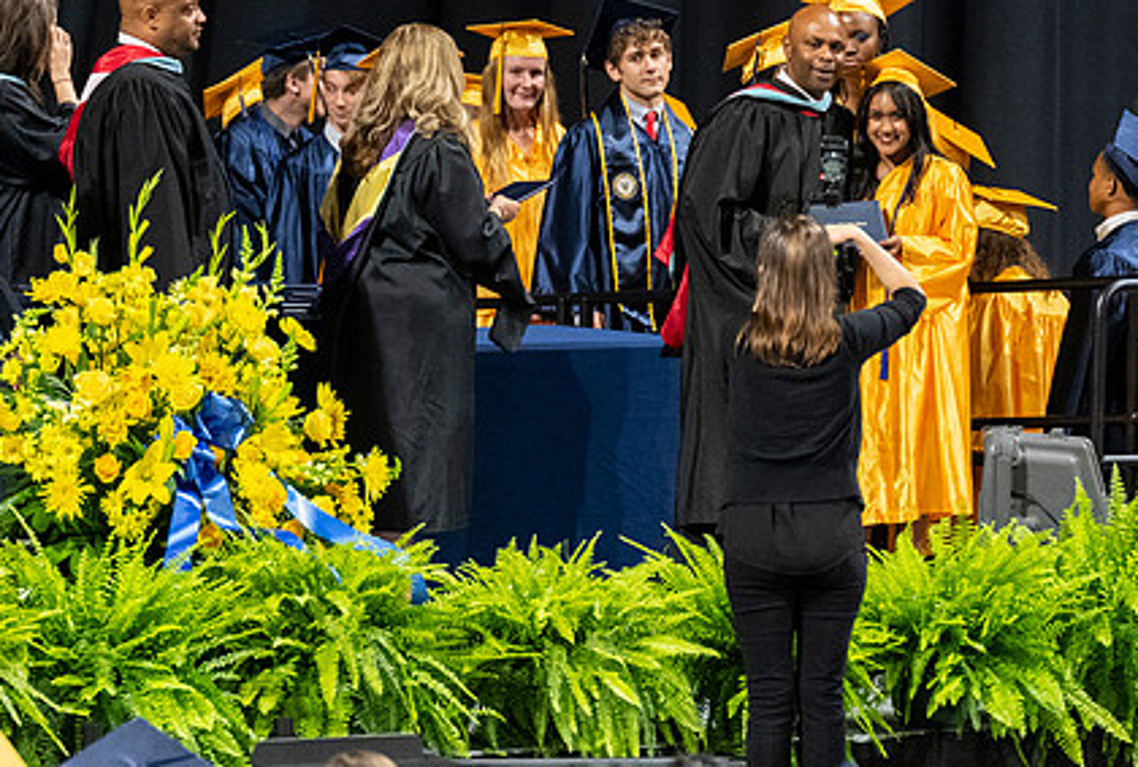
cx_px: 904
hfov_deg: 4.4
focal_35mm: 466
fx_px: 14778
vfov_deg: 3.0
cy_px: 313
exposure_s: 1/200
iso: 2000
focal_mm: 190
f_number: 4
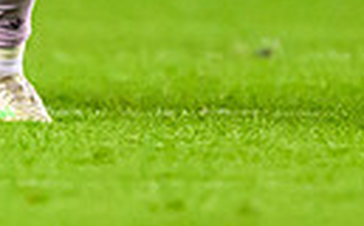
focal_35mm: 3939
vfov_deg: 0.3
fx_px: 38991
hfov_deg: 0.5
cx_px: -166
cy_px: 83
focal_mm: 400
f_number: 2.8
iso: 6400
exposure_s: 1/1250
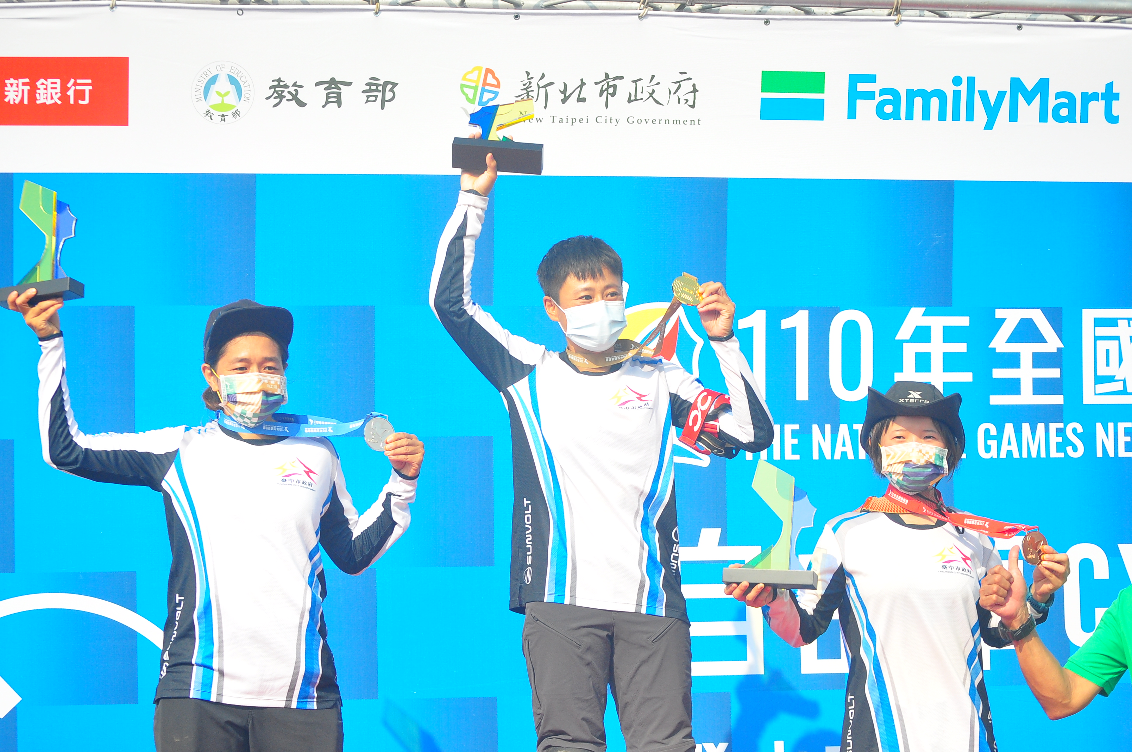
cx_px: 566
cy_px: 376
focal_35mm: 82
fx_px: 2591
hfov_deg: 24.6
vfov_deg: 16.5
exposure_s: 1/1600
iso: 500
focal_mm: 55
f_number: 6.3
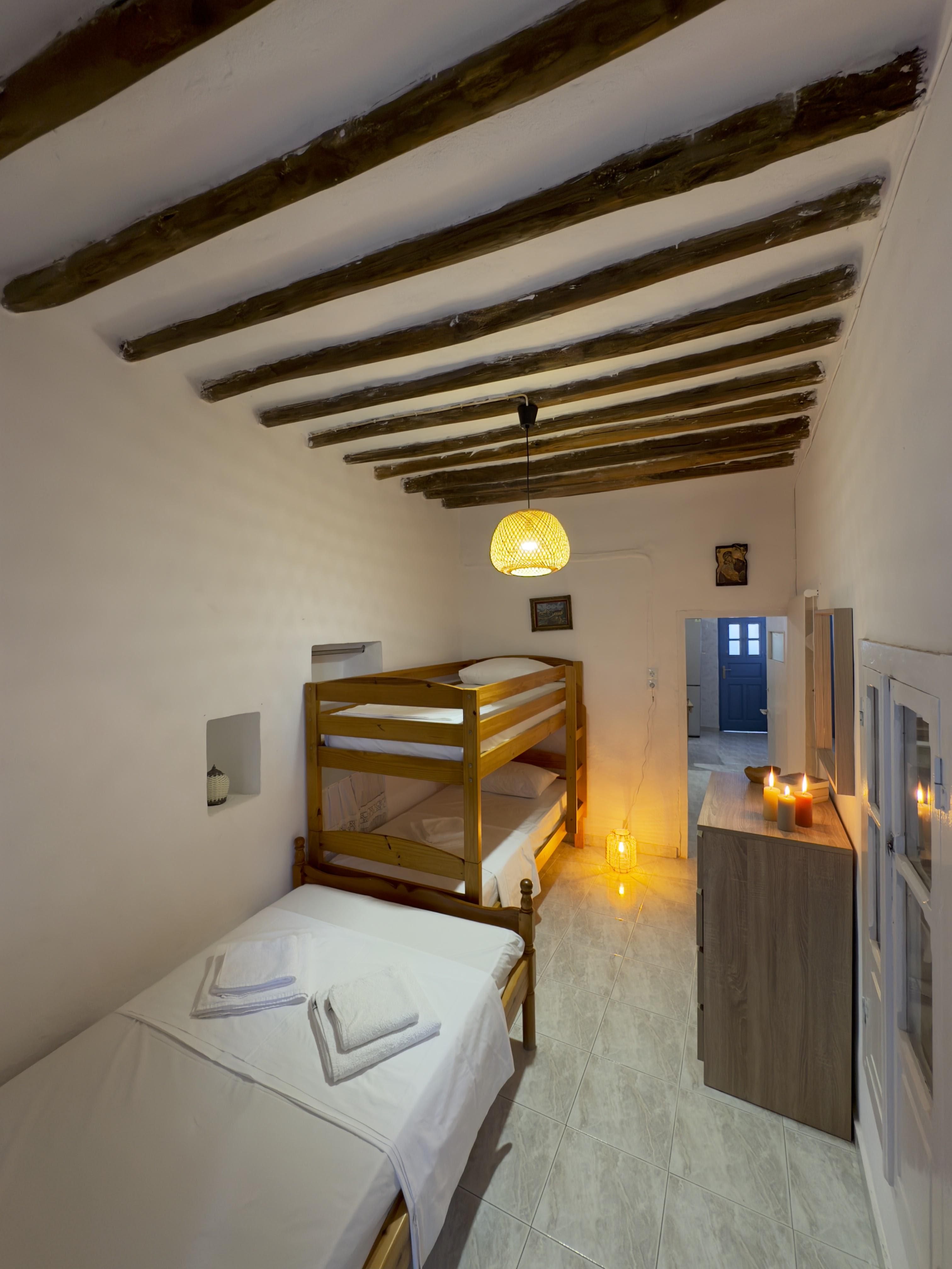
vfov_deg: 102.1
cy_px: 634
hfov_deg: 85.7
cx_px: 476
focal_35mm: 14
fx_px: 513
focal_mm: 2.22
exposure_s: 1/50
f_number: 2.2
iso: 640
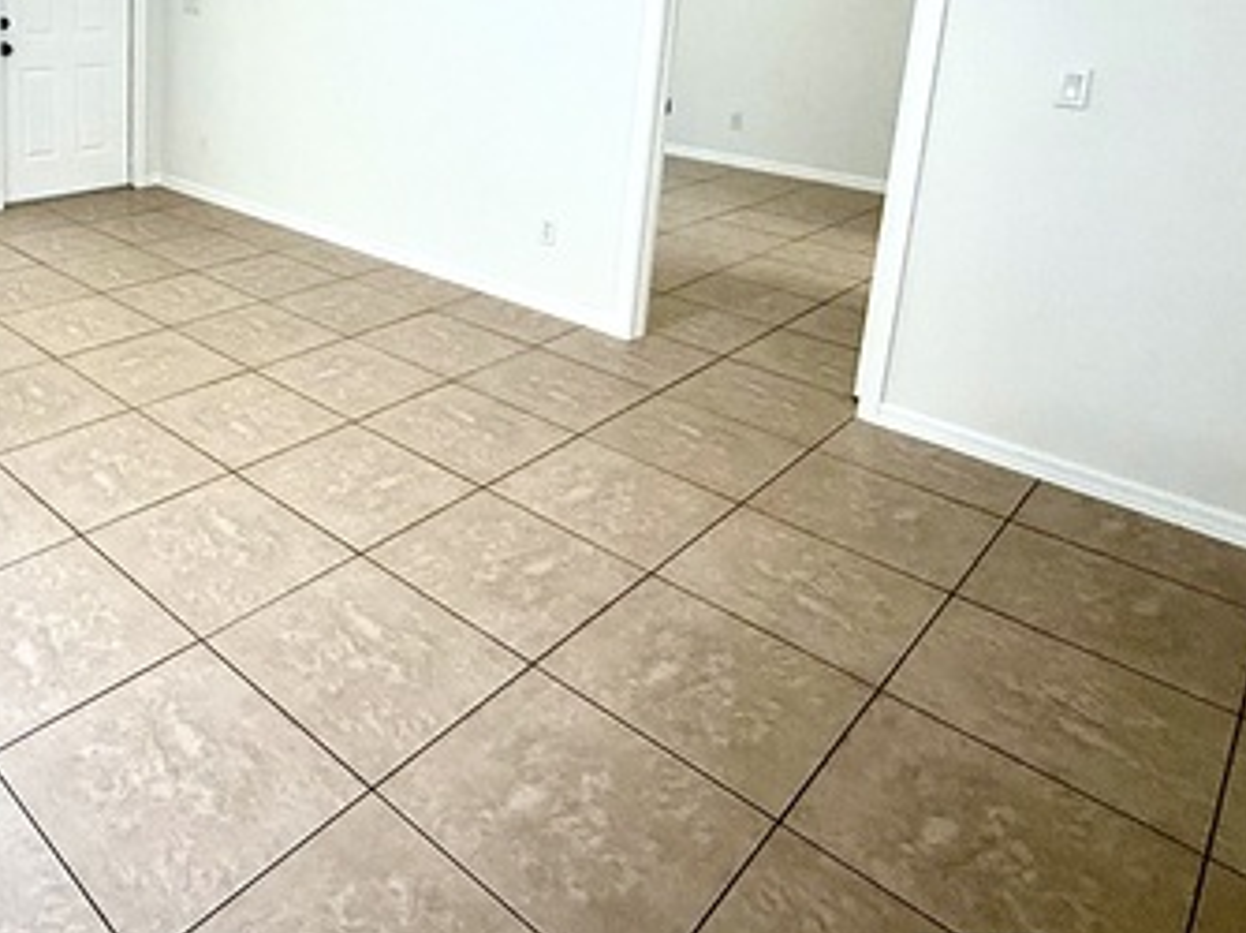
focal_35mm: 28
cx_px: 263
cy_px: 153
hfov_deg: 58.9
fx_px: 1007
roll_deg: -1.5
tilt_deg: -11.6
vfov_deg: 46.4
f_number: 2.2
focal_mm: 2.22
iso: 250
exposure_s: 1/120
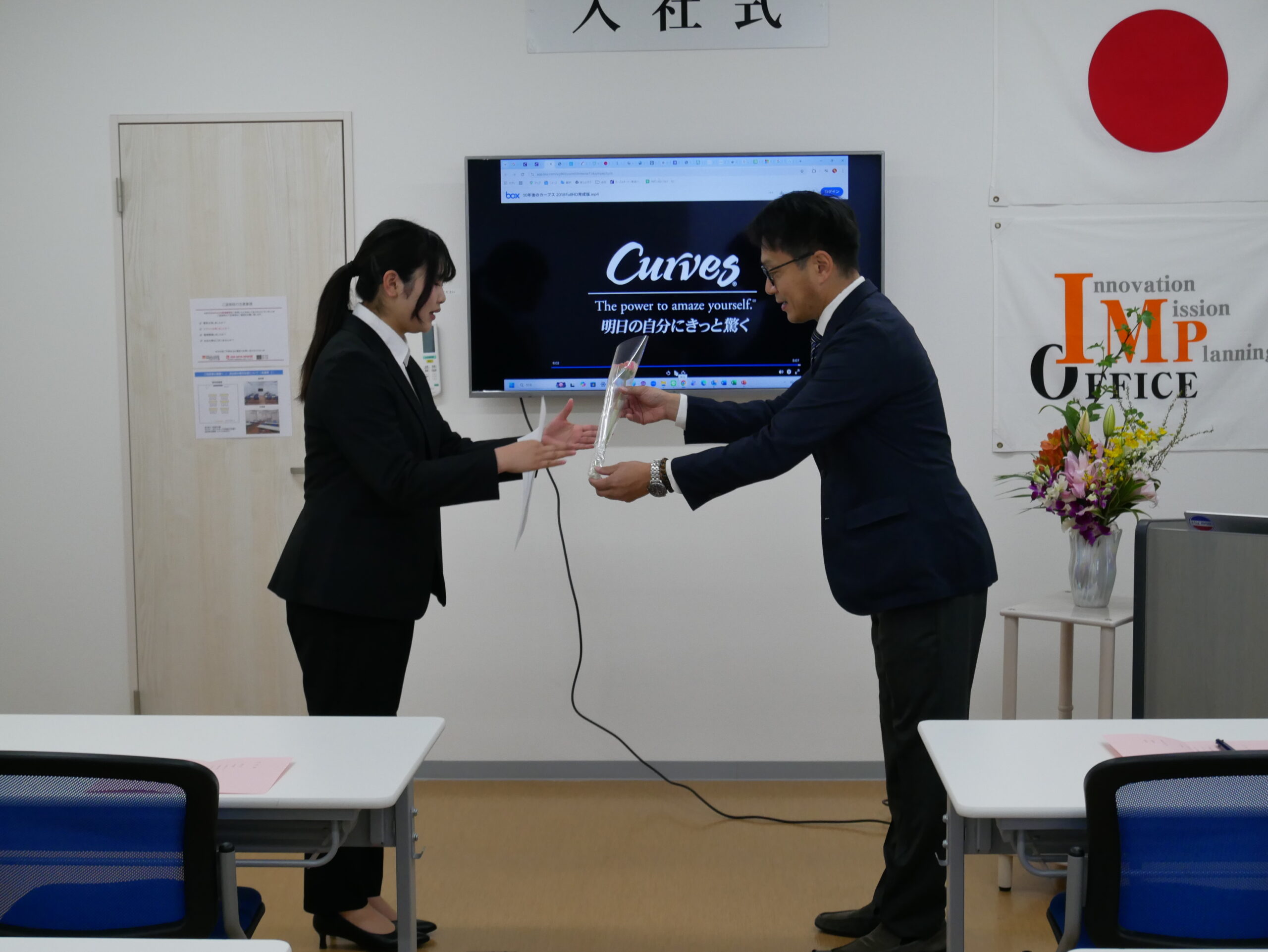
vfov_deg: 27.1
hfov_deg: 35.5
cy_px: 476
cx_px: 634
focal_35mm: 54
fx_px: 1979
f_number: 5.3
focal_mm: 27
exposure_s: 1/125
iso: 1000
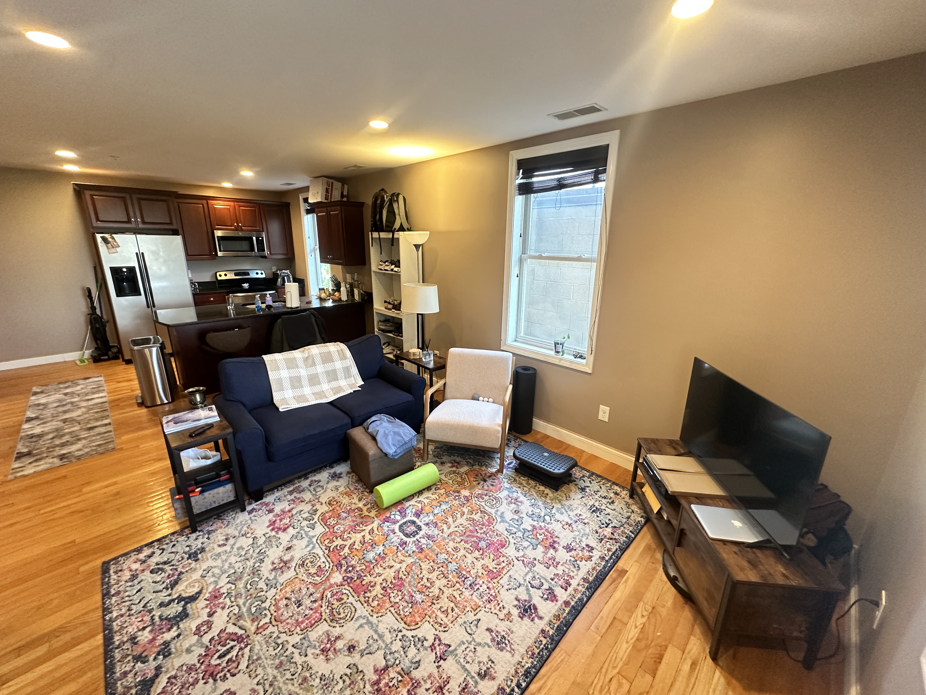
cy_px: 348
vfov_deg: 85.7
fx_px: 375
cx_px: 463
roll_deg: -1.9
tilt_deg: -15.8
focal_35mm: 14
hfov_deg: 102.1
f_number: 2.2
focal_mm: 2.22
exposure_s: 1/60
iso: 400
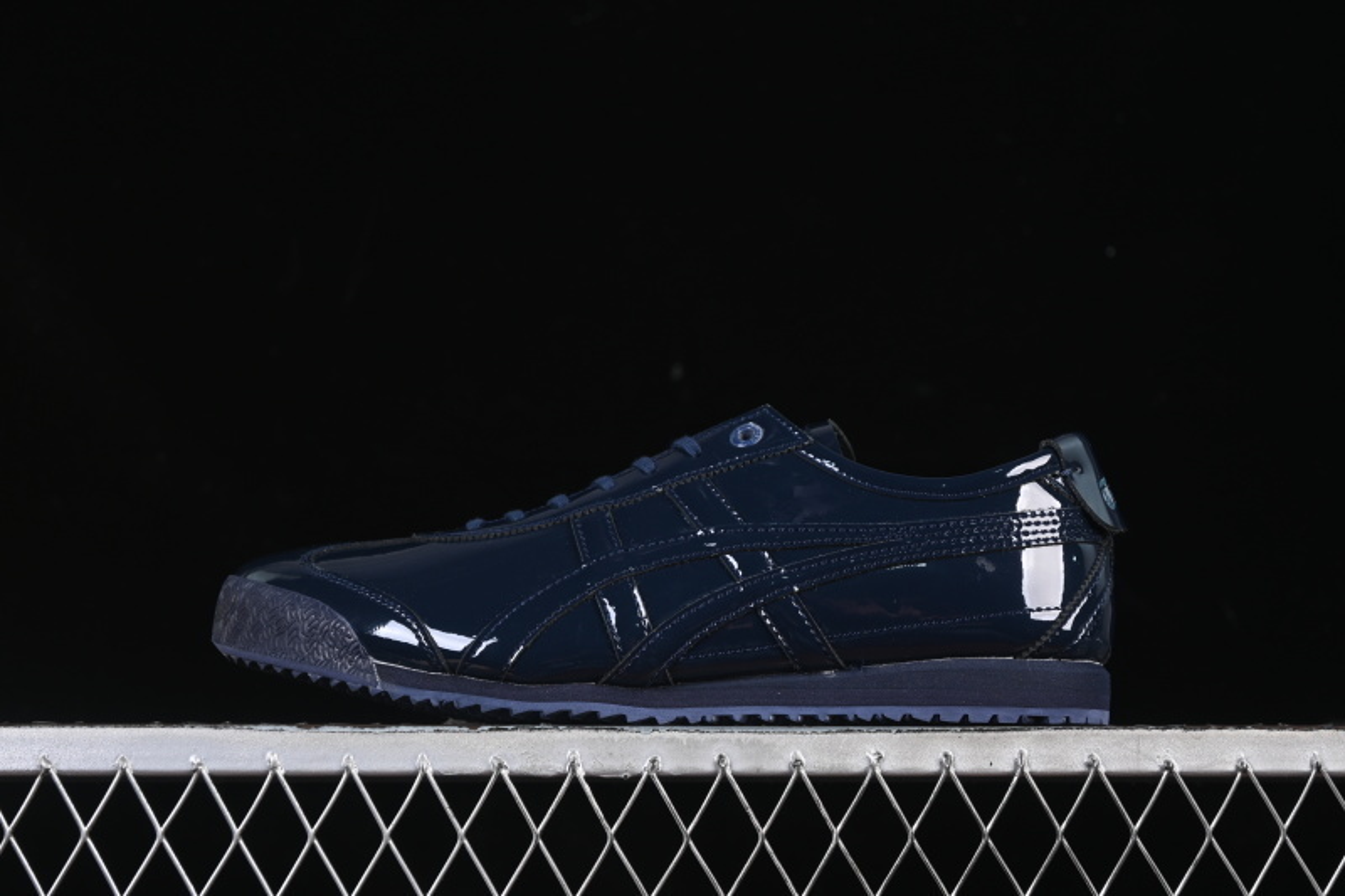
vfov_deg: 18.2
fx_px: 2801
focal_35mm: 75
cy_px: 448
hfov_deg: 27.0
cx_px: 672
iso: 160
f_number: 6.3
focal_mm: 50
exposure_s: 1/60
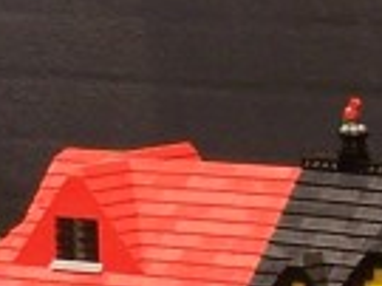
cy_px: 532
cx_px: 6
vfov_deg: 5.1
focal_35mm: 288
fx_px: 3175
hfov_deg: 6.9
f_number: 2.8
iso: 80
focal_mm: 6.3
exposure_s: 1/2
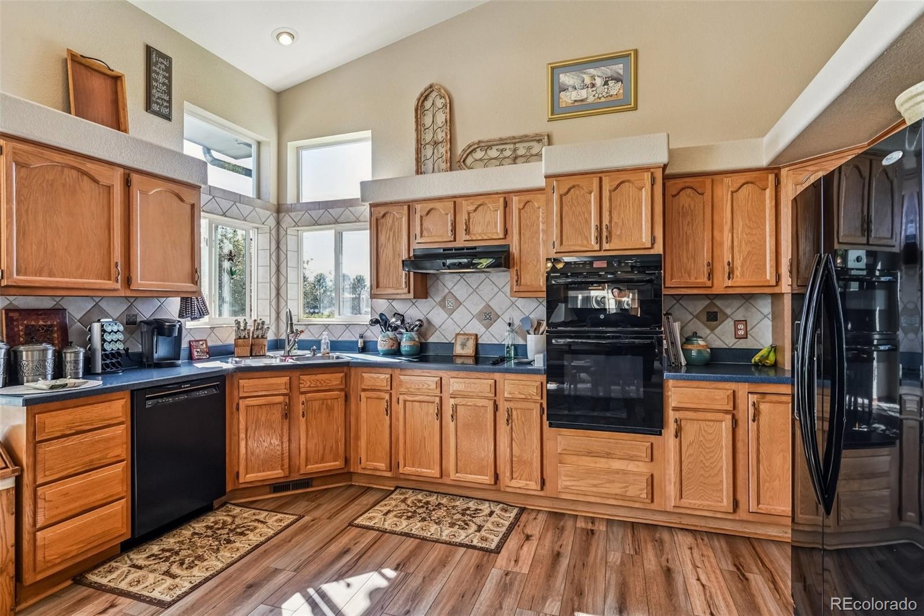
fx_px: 462
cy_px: 308
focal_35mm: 18
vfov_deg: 67.4
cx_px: 462
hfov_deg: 90.0
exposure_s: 1/20
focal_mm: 18
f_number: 10
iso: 400
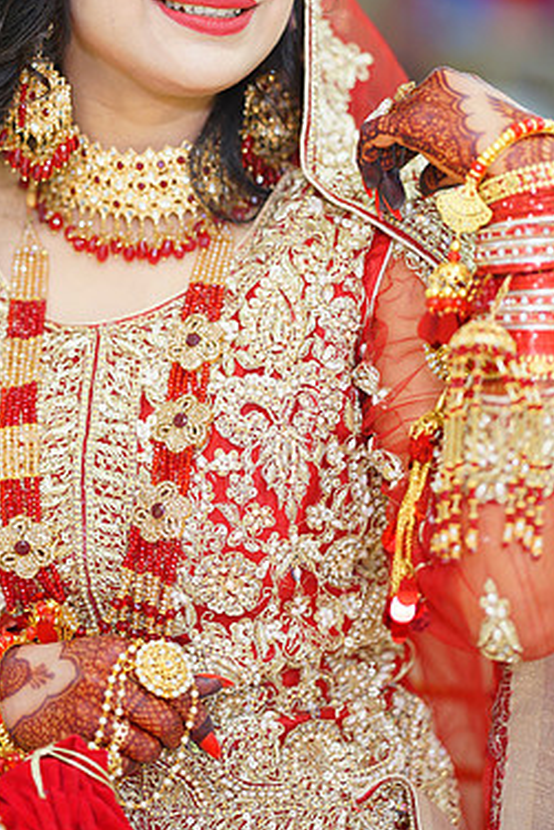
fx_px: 3021
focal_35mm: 131
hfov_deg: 10.5
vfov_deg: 15.6
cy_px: 260
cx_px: 206
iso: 200
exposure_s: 1/160
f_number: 1.4
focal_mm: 85
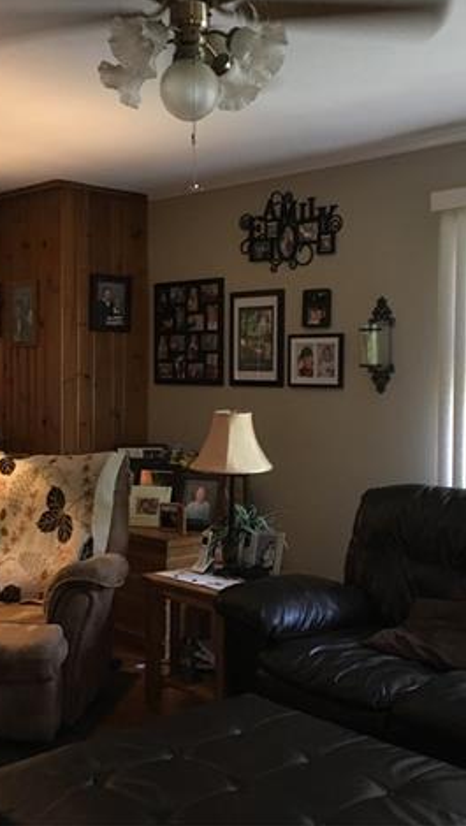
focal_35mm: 43
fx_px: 943
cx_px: 255
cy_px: 406
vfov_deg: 47.3
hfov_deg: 27.7
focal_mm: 4.15
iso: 200
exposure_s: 1/15
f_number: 2.2
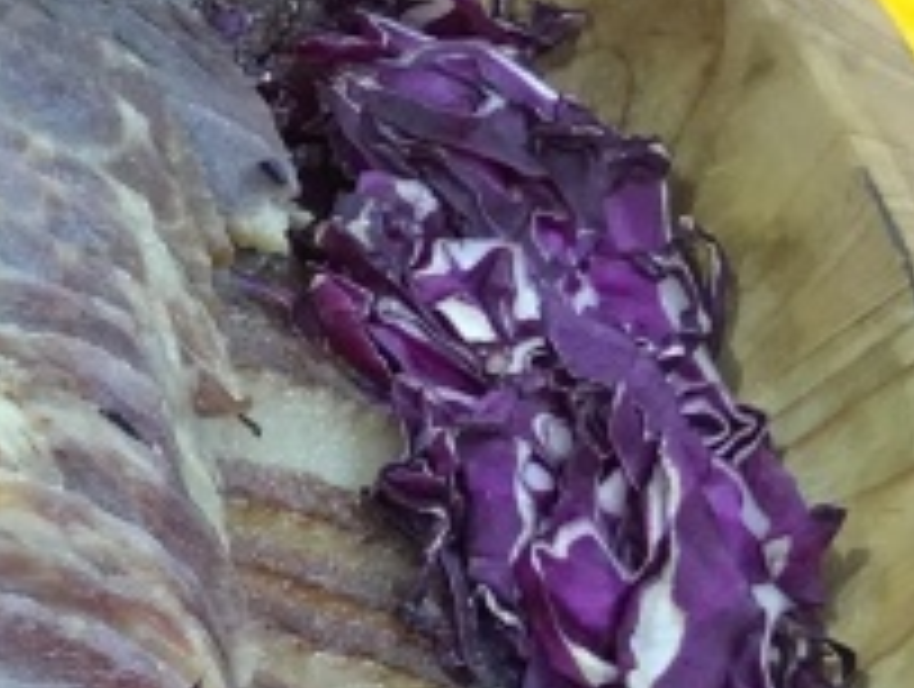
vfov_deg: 10.2
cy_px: 594
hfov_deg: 11.9
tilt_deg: -53.4
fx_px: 3862
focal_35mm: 146
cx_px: -950
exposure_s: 1/33
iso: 50
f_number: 2.2
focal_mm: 4.15
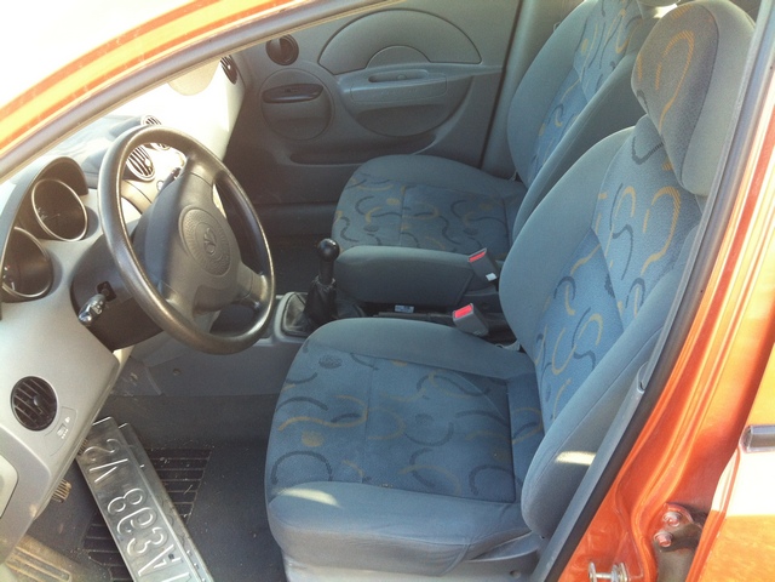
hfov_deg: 52.6
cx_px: 388
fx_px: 784
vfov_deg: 40.7
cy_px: 291
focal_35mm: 35
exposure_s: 1/40
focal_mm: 3.85
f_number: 2.8
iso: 100
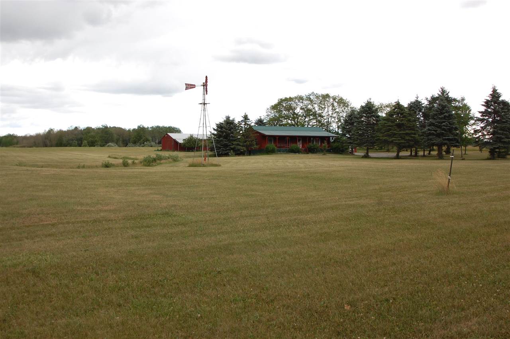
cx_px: 255
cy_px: 170
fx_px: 510
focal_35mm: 36
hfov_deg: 53.2
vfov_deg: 36.8
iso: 200
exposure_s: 1/160
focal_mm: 24
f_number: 6.3
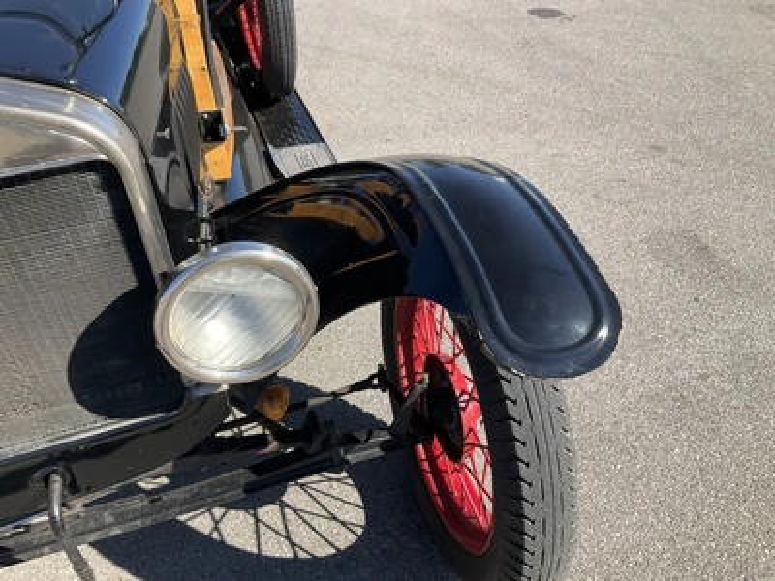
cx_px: 388
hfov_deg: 61.7
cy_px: 290
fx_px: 649
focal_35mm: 29
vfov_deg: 48.2
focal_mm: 3
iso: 25
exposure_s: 1/842
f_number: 1.8
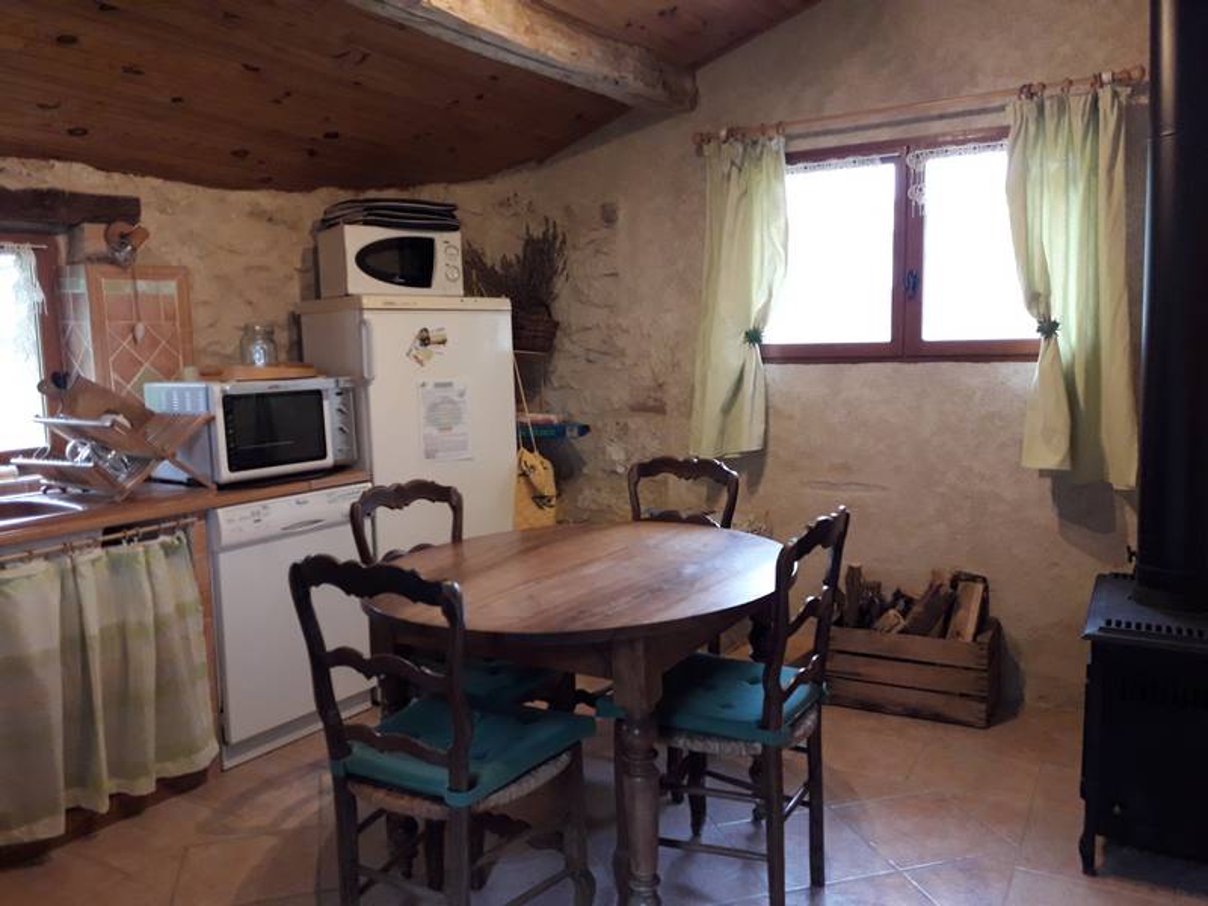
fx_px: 977
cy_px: 453
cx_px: 604
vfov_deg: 49.7
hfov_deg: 63.4
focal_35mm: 28
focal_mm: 3.7
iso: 160
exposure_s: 1/20
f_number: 1.9
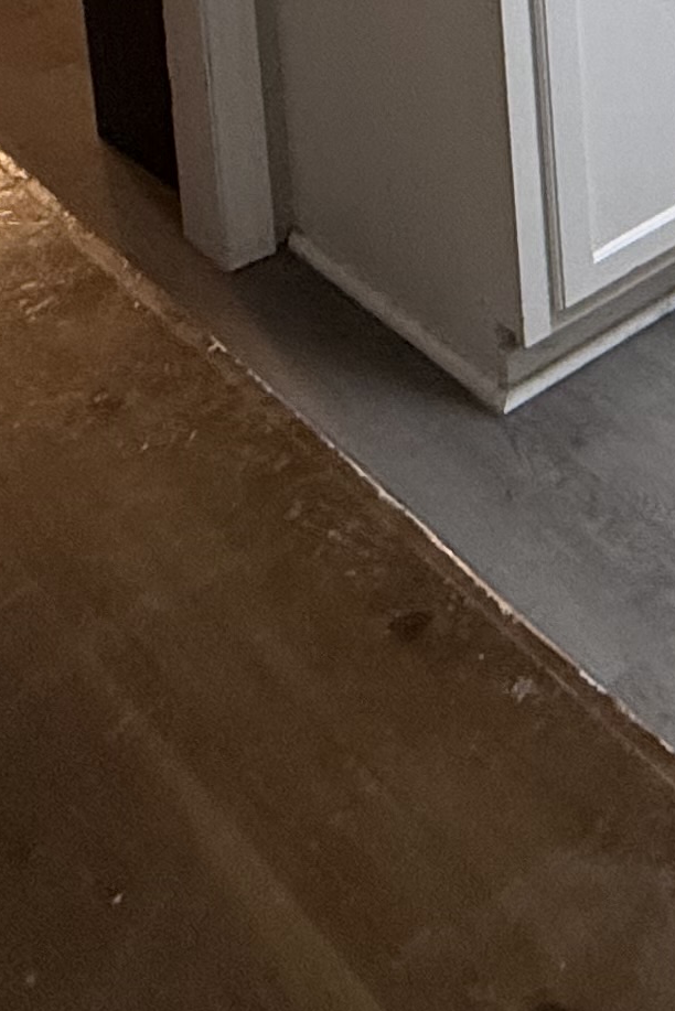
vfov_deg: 23.0
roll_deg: +0.4
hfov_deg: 16.4
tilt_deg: -6.5
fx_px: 1799
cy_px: -635
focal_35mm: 64
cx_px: 1343
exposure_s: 1/120
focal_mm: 2.22
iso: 200
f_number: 2.2
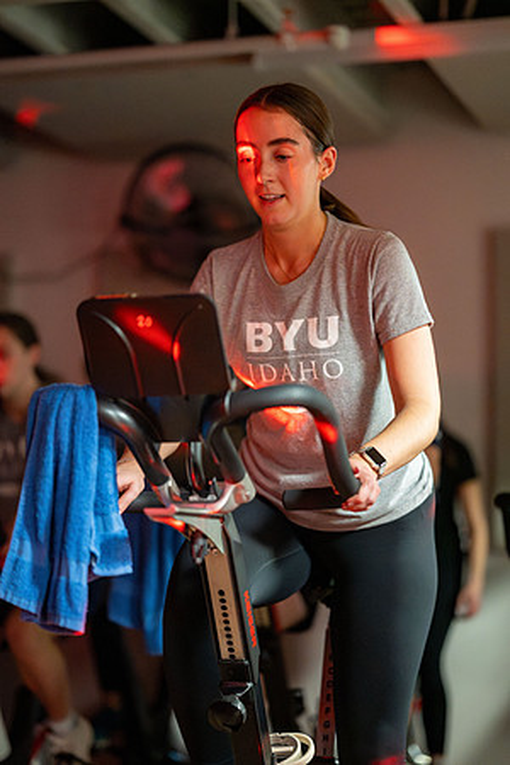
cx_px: 255
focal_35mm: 85
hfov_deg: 16.1
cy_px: 382
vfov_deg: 23.9
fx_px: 1806
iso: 8000
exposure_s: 1/250
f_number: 1.8
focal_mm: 85
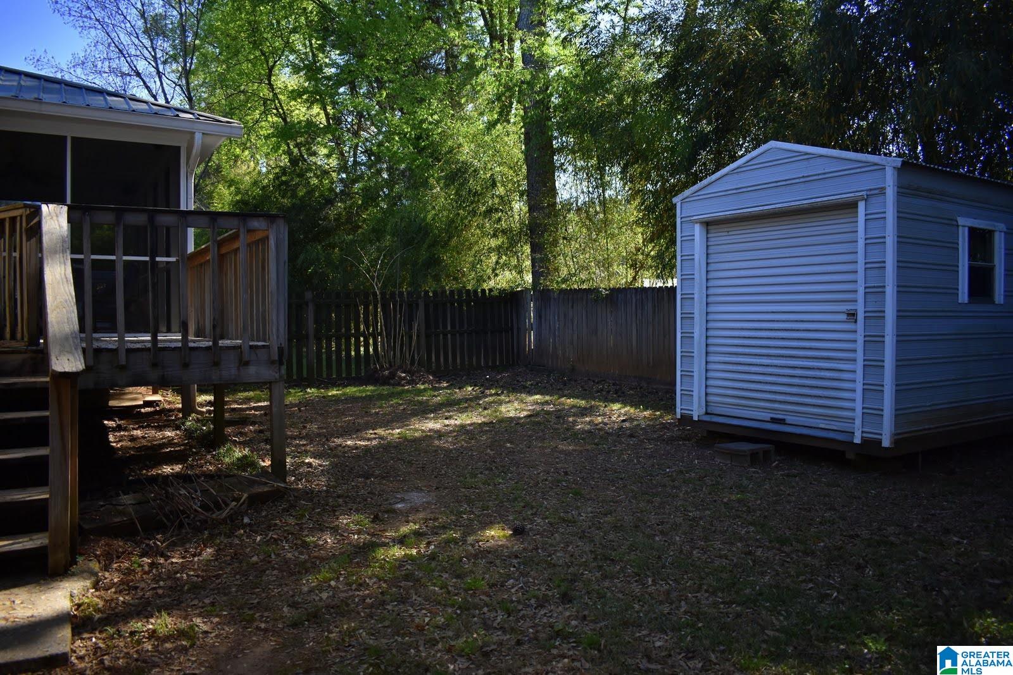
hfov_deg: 67.4
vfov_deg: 47.9
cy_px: 338
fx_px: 760
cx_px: 506
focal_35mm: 27
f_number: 3.5
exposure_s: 1/1250
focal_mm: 18
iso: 400
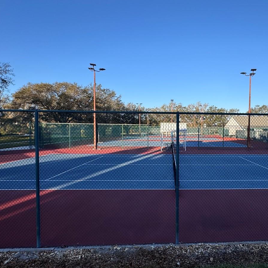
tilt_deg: -2.6
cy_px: 134
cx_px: 182
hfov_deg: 67.4
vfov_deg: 69.6
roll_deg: -0.8
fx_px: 193
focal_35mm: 22
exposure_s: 1/1094
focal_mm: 2.22
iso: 50
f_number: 2.2
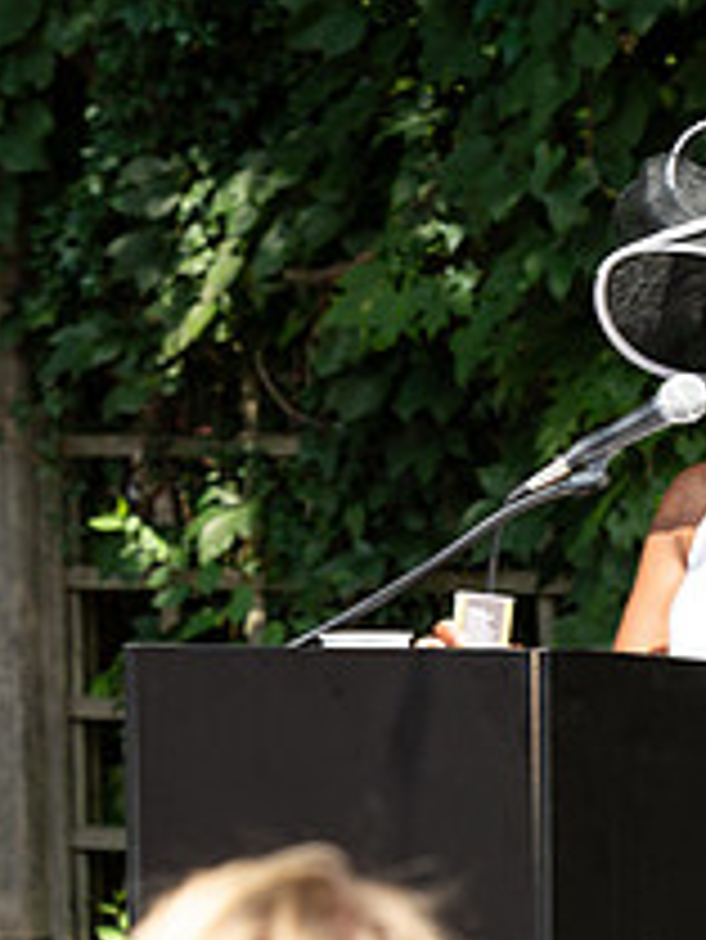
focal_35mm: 309
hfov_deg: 4.8
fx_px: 8394
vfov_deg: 6.4
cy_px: 463
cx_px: 544
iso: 100
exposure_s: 1/320
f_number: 6.3
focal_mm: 116
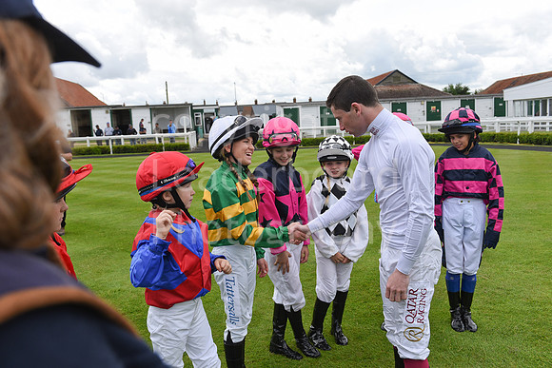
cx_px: 276
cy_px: 184
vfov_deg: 42.3
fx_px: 475
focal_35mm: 31
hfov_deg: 60.3
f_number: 5.6
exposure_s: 1/1250
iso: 400
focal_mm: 31
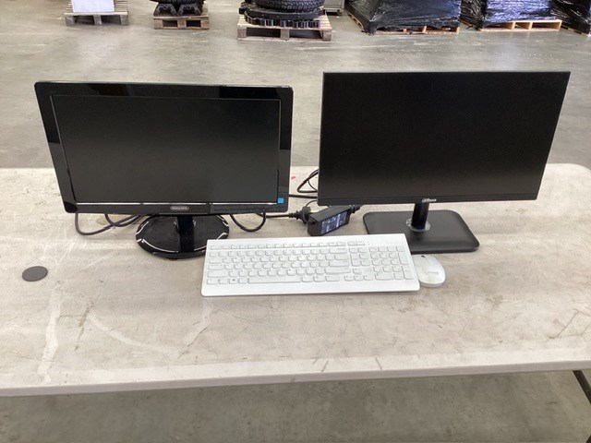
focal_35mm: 31
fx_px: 529
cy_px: 222
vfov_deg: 45.4
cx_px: 296
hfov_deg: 58.4
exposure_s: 1/100
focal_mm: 3.3
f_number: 2.4
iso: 80
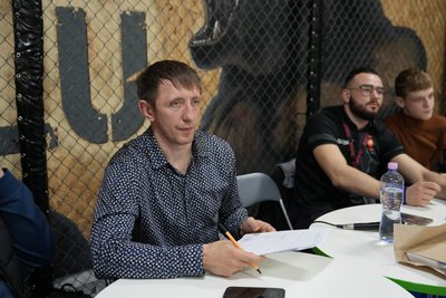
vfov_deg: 31.9
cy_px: 149
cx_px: 223
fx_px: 520
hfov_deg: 46.4
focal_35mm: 42
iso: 2000
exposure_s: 1/200
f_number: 2.8
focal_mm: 42
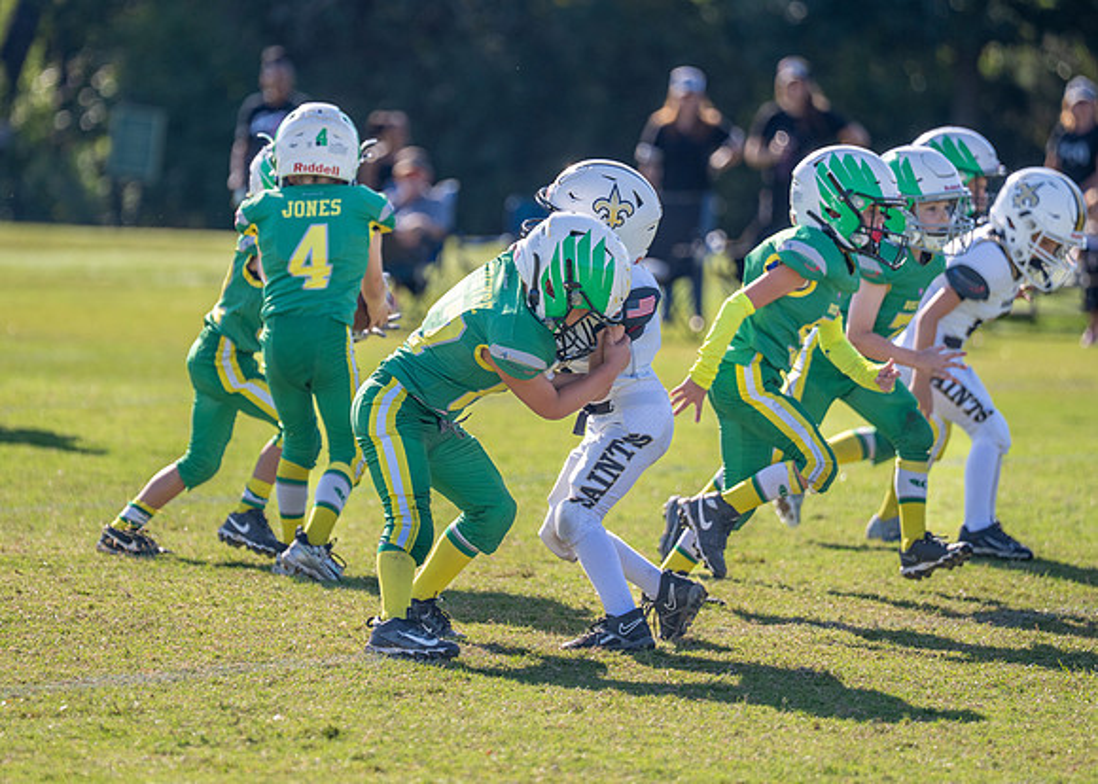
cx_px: 434
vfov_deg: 6.0
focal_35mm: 242
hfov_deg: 8.3
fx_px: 7531
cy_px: 343
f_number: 2.8
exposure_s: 1/2500
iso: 250
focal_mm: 185
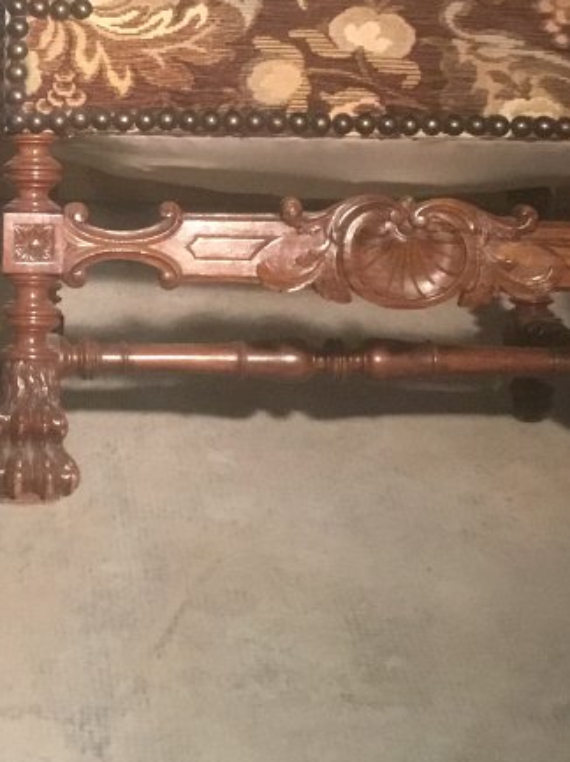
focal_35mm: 86
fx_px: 1891
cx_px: -72
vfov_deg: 22.5
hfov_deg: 16.6
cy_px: 158
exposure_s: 1/25
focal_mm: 3.3
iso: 200
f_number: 2.4
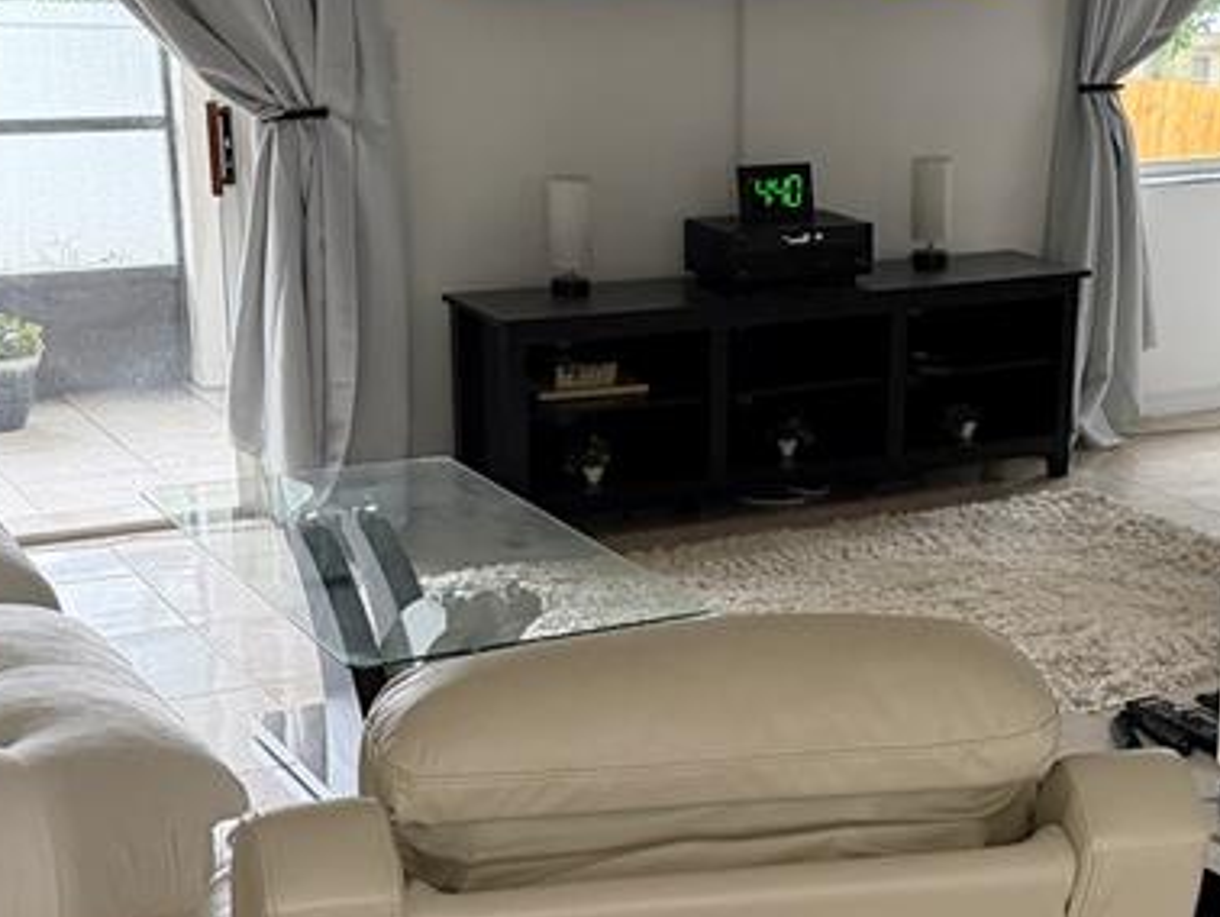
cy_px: 584
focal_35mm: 65
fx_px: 2292
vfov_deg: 22.5
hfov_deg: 29.7
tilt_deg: -17.7
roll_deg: -0.9
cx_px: 778
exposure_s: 1/60
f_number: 1.78
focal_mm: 6.76
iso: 500
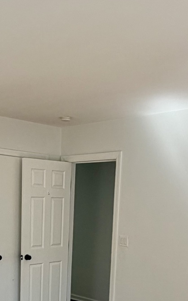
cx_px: 36
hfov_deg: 24.9
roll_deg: -2.3
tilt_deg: -10.6
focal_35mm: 51
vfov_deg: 36.4
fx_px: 418
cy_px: 287
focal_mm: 2.22
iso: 125
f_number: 2.2
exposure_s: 1/121
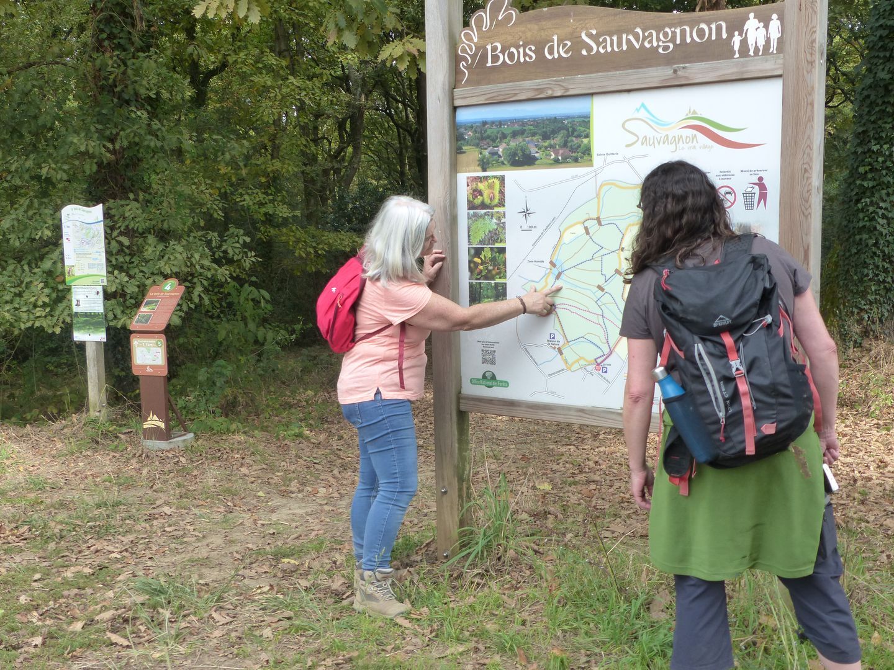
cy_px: 335
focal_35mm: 39
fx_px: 1007
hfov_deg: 47.9
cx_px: 447
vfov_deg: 36.8
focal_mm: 7
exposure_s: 1/160
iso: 160
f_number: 4
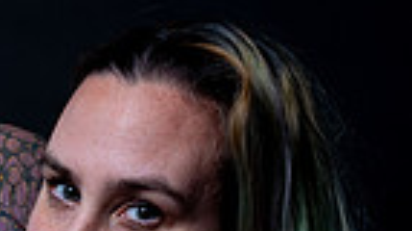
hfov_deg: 13.8
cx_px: -138
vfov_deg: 7.7
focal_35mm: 149
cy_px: 510
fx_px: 1626
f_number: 10
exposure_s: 1/160
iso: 100
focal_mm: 35
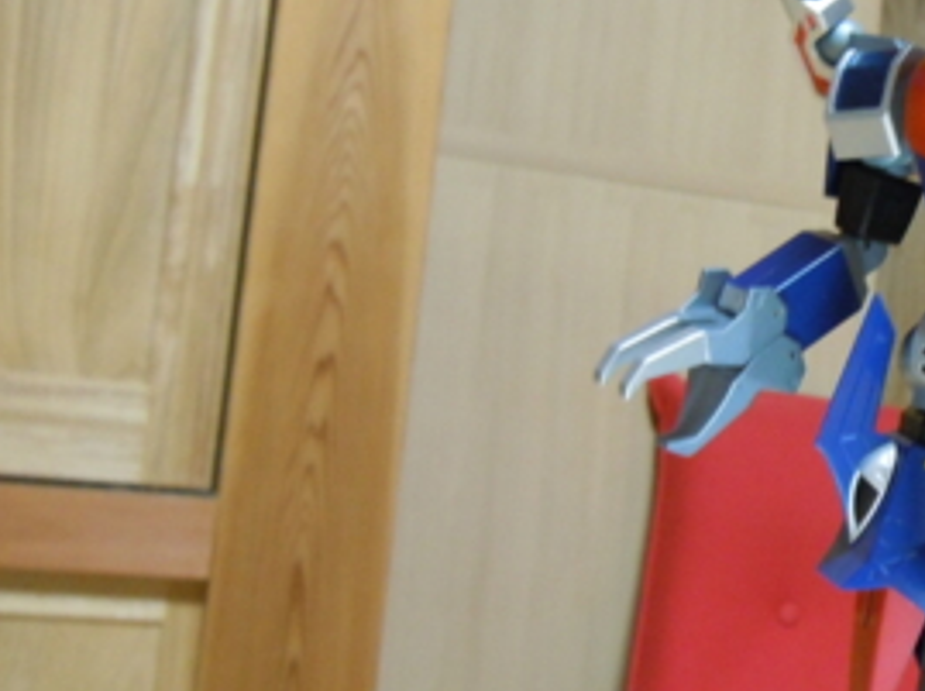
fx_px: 1788
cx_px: 1021
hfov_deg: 26.7
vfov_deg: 21.9
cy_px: 316
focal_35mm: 67
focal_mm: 5.4
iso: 400
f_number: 3.5
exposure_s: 1/6
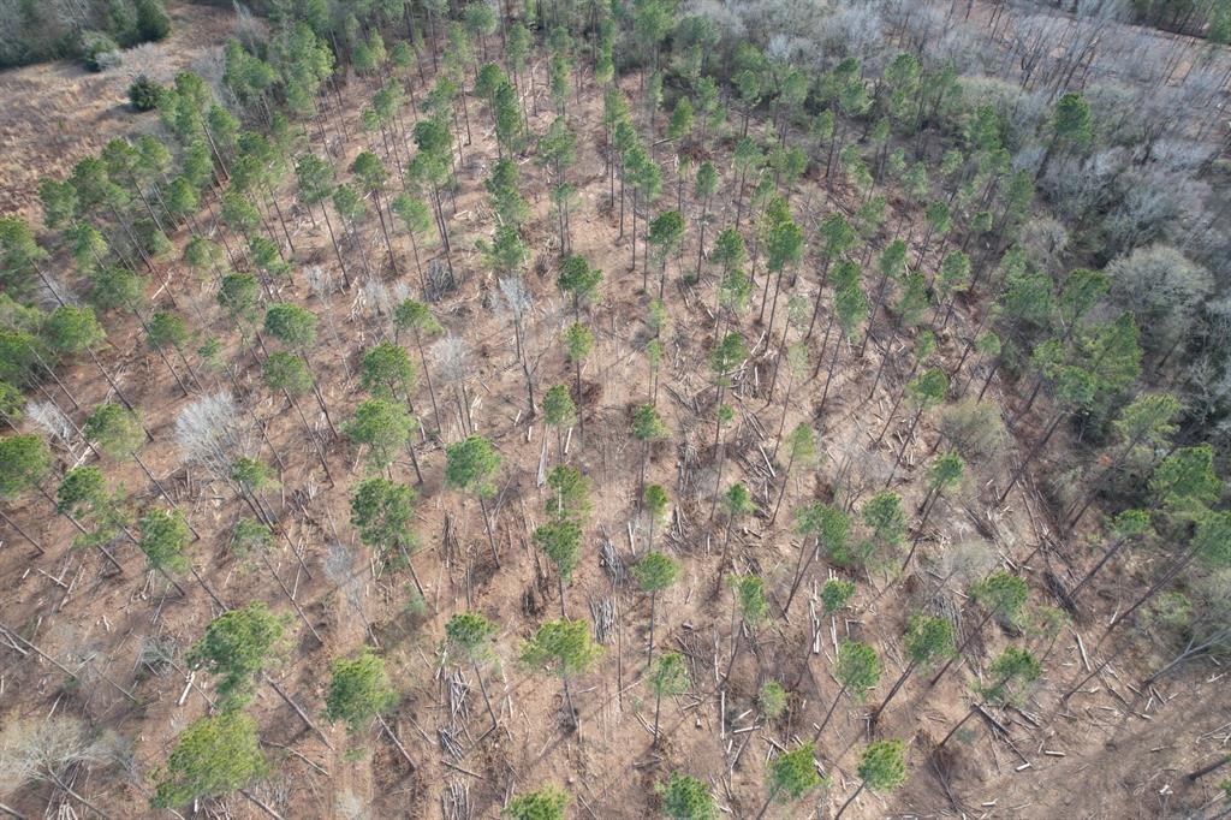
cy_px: 410
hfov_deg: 78.6
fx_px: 752
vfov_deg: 57.2
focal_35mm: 22
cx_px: 616
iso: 100
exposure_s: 1/180
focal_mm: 8.38
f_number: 2.8
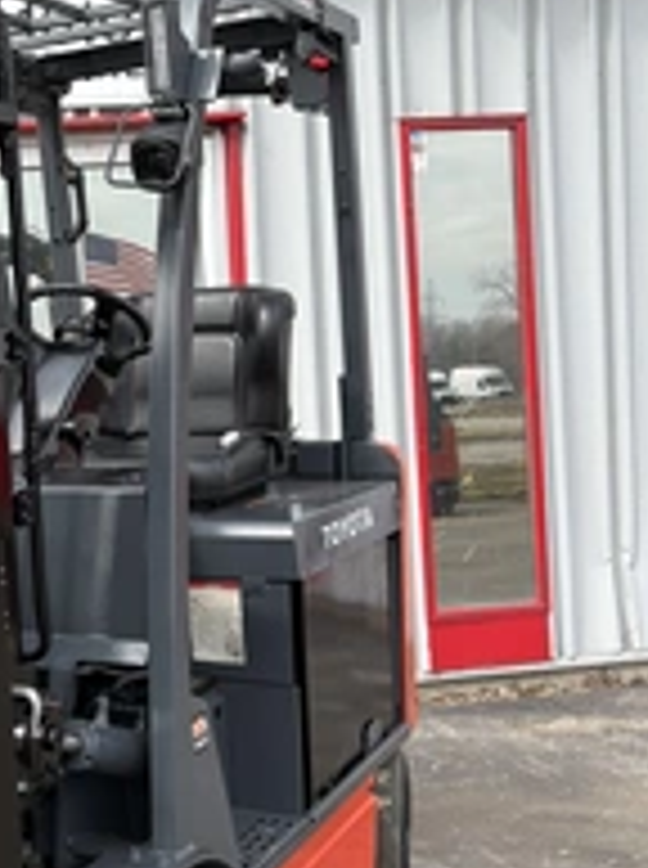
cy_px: 472
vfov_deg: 35.6
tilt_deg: -1.9
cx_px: 4
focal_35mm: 54
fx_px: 1352
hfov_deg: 25.6
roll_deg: +3.9
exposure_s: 1/920
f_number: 1.6
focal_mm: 5.96
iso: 50
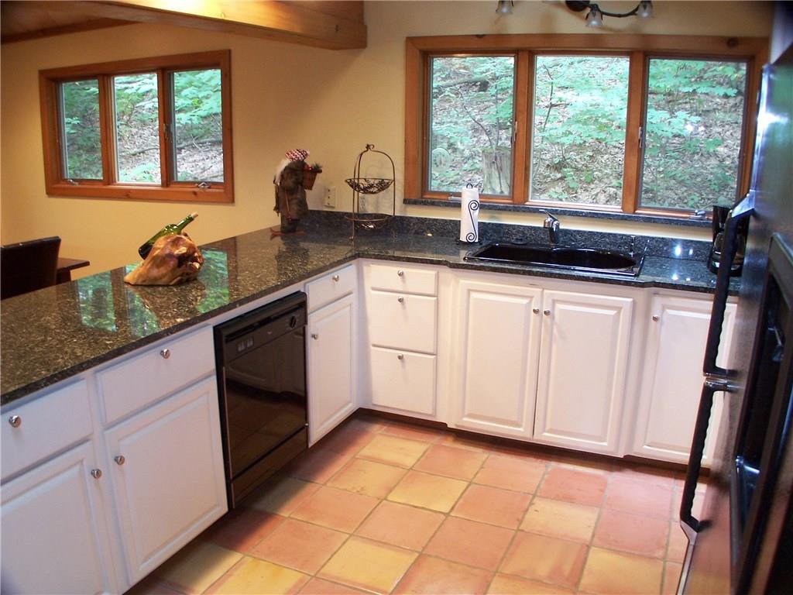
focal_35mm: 38
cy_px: 298
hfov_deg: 49.0
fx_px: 871
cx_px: 396
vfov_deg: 37.7
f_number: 2.8
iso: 140
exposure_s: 1/8
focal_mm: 6.3
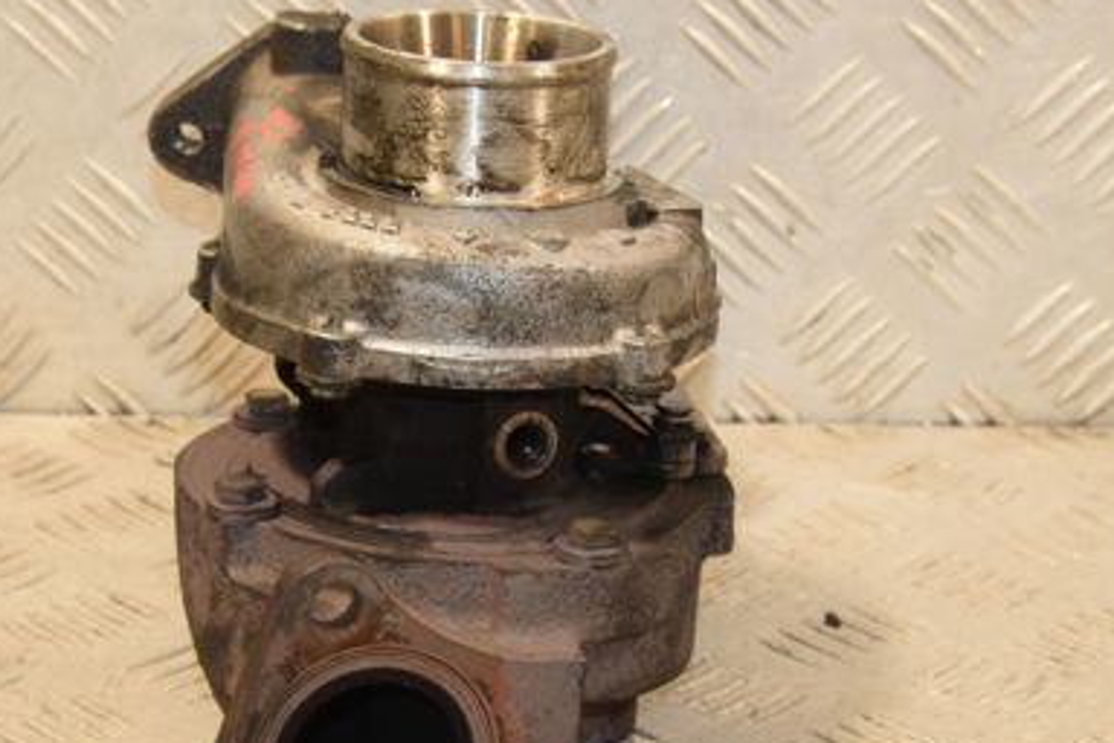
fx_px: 3868
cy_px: 427
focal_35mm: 125
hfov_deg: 16.4
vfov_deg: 11.0
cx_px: 493
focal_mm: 50
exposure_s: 1/80
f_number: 8
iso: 800
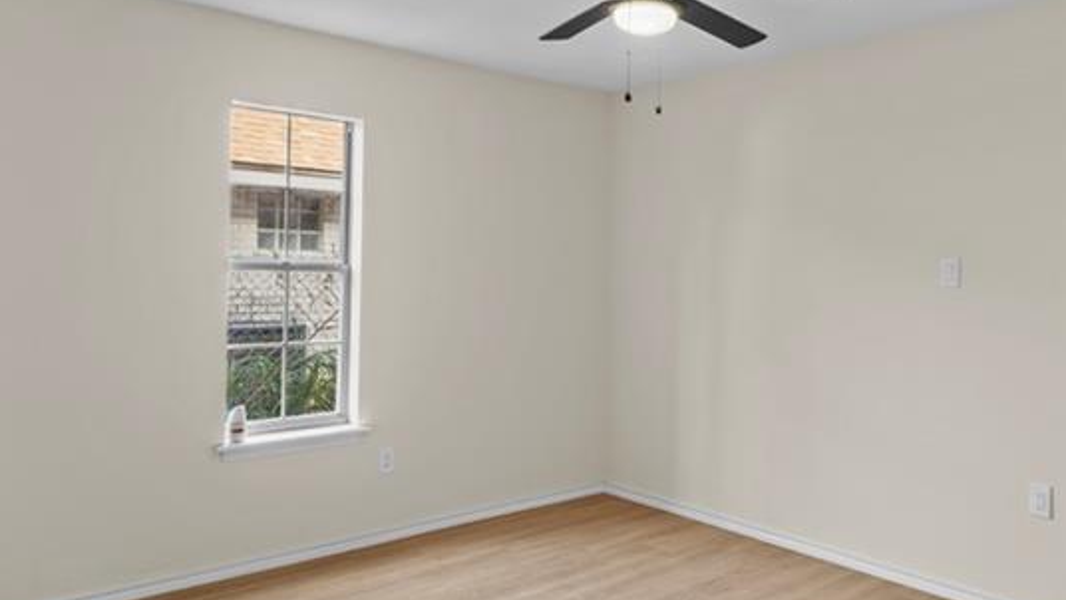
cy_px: 250
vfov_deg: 41.4
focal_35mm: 28
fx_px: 792
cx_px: 728
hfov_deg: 65.7
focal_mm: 14
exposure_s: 1
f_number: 8
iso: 100
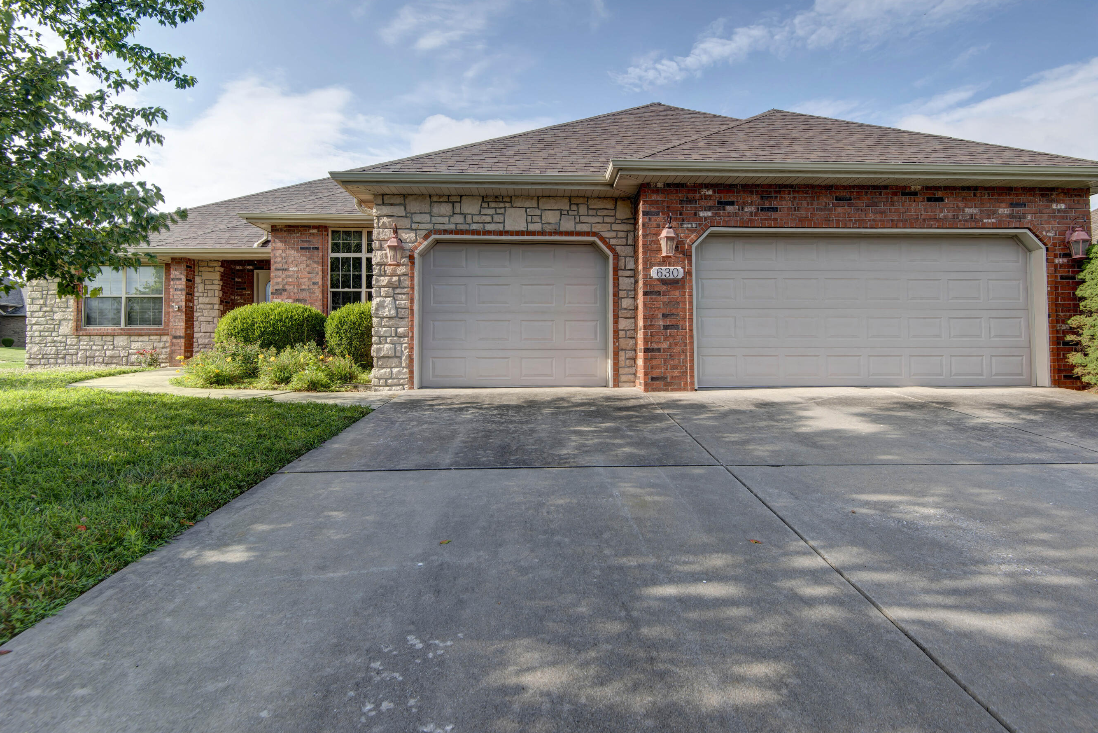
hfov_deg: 89.9
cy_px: 337
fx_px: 549
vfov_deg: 67.3
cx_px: 585
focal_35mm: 18
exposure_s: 1/125
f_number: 6.7
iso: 100
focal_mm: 16
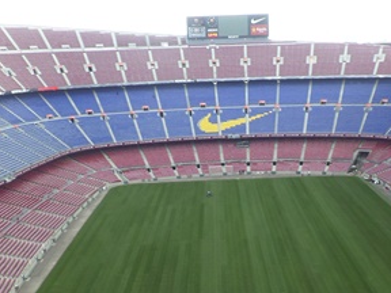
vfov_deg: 28.8
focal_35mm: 48
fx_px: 542
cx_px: 234
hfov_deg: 39.5
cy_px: 275
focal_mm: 4.1
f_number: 3.5
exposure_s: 1/60
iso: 100
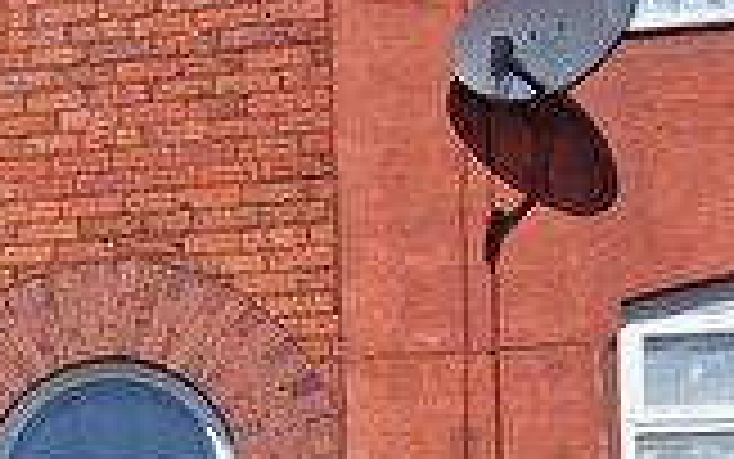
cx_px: -176
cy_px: 578
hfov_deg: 29.2
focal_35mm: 59
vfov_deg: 20.3
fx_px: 1181
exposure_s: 1/3232
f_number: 2.2
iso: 50
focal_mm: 2.2
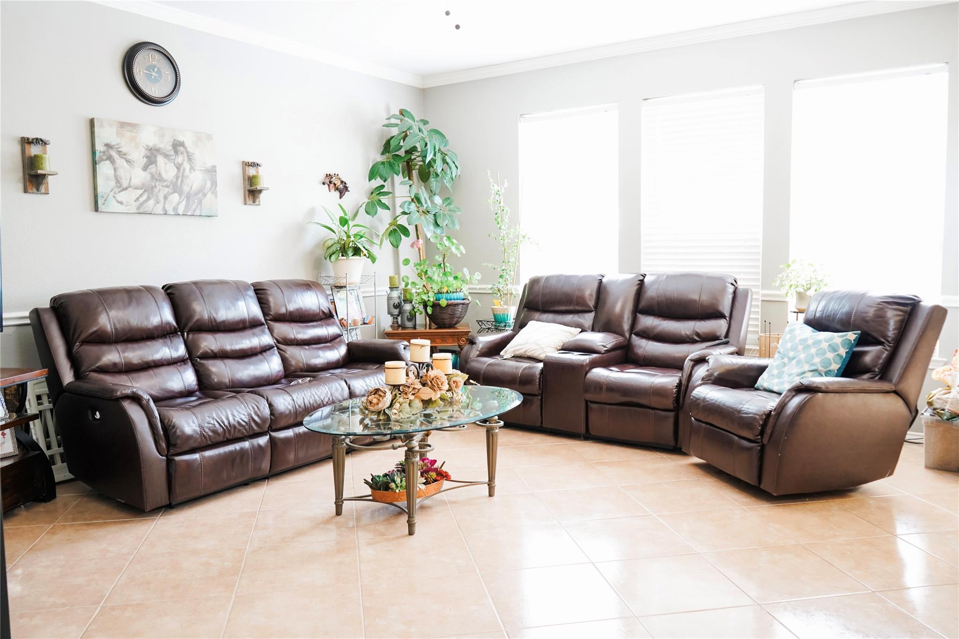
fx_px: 746
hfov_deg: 65.5
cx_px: 480
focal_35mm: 28
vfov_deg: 46.4
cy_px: 320
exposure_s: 1/60
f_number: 4
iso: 1250
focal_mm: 28
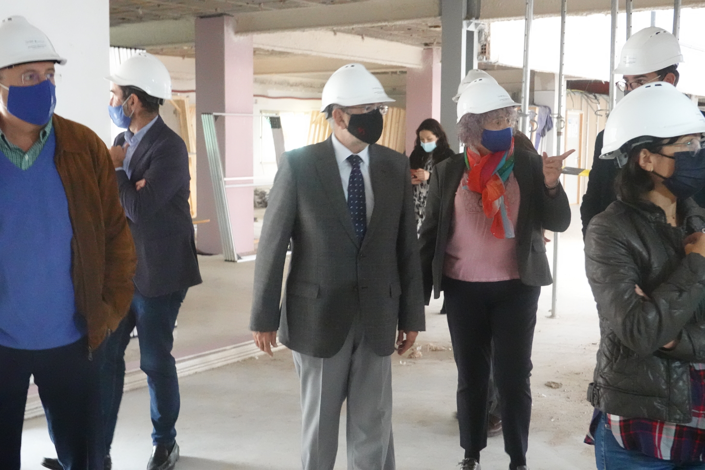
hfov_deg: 42.7
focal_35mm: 46
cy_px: 235
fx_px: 901
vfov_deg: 29.2
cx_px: 352
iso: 6400
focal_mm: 17.19
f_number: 4
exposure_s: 1/80
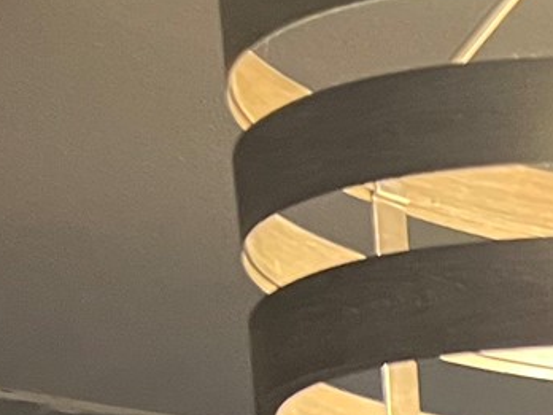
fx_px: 2444
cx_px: 1478
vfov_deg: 8.4
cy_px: 1175
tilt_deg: -5.3
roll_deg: +1.6
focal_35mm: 153
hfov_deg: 10.4
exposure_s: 1/60
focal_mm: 5.7
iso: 200
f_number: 1.5
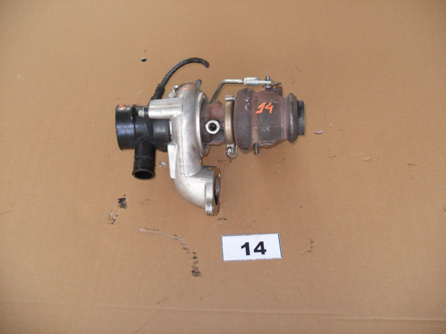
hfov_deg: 52.6
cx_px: 223
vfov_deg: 40.7
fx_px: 451
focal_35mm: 35
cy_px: 167
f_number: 3
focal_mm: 6.3
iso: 200
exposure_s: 1/45
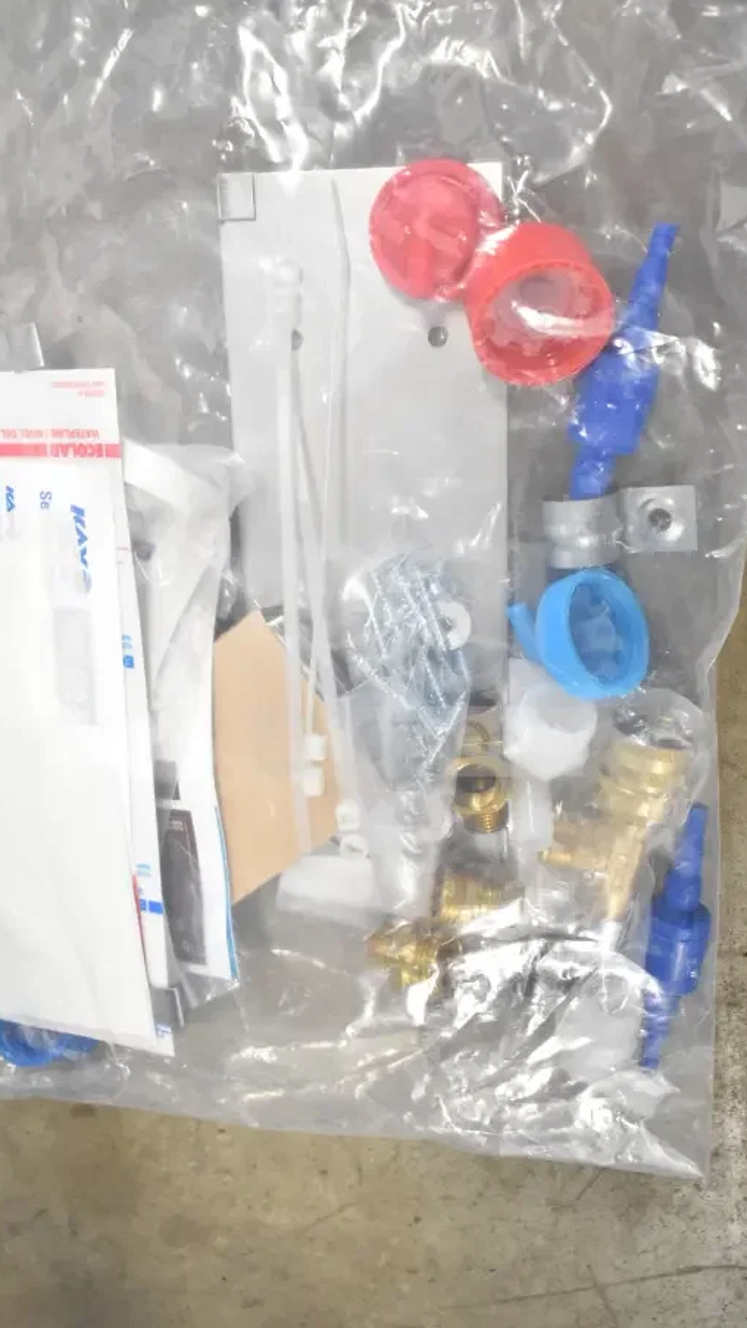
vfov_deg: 56.6
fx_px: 1232
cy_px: 659
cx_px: 418
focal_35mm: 35
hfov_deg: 33.7
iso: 1600
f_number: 3.8
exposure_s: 1/30
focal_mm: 22
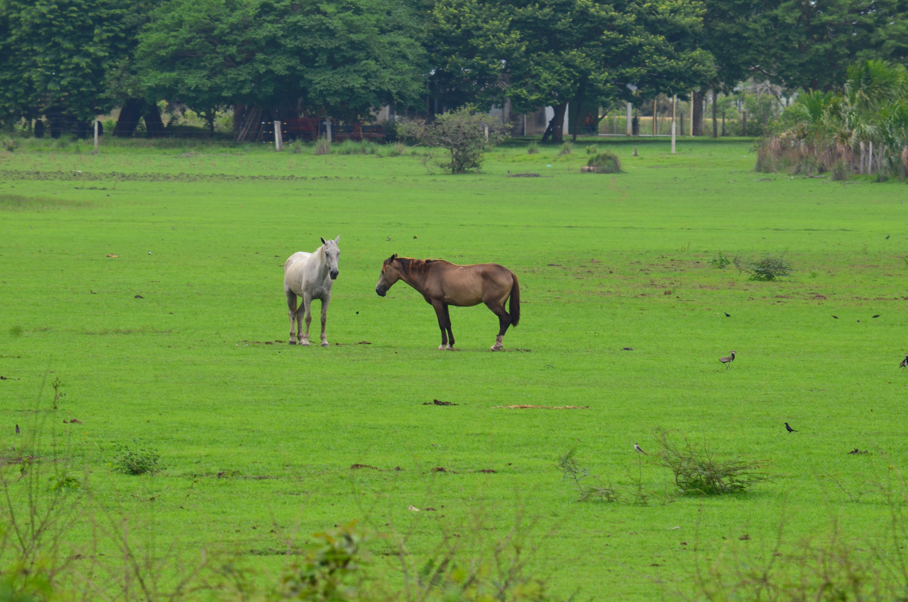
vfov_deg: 3.0
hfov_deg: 4.6
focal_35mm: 450
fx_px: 11326
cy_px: 301
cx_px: 454
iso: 200
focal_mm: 300
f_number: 10
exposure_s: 1/320
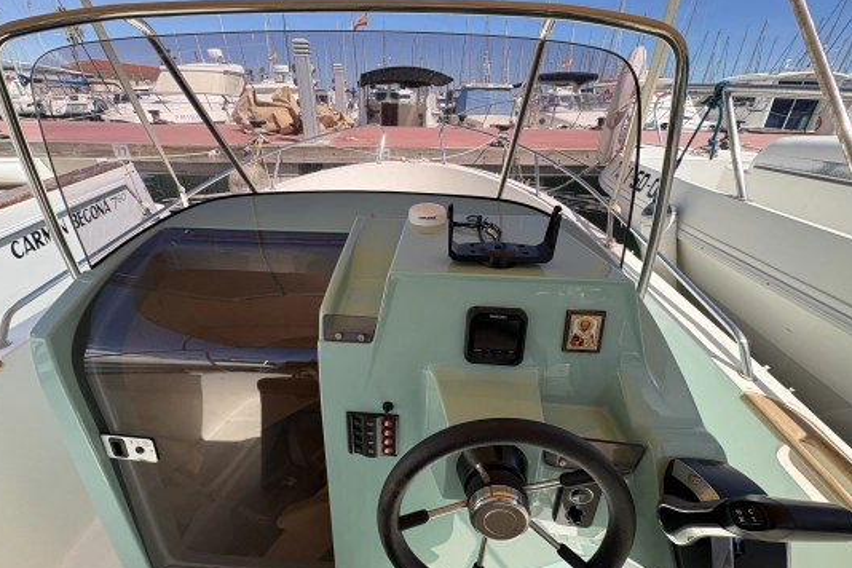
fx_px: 355
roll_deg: -0.4
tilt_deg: -28.0
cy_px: 294
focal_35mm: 15
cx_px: 416
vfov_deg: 77.3
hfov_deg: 100.4
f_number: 2.2
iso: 64
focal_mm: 2.22
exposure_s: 1/868
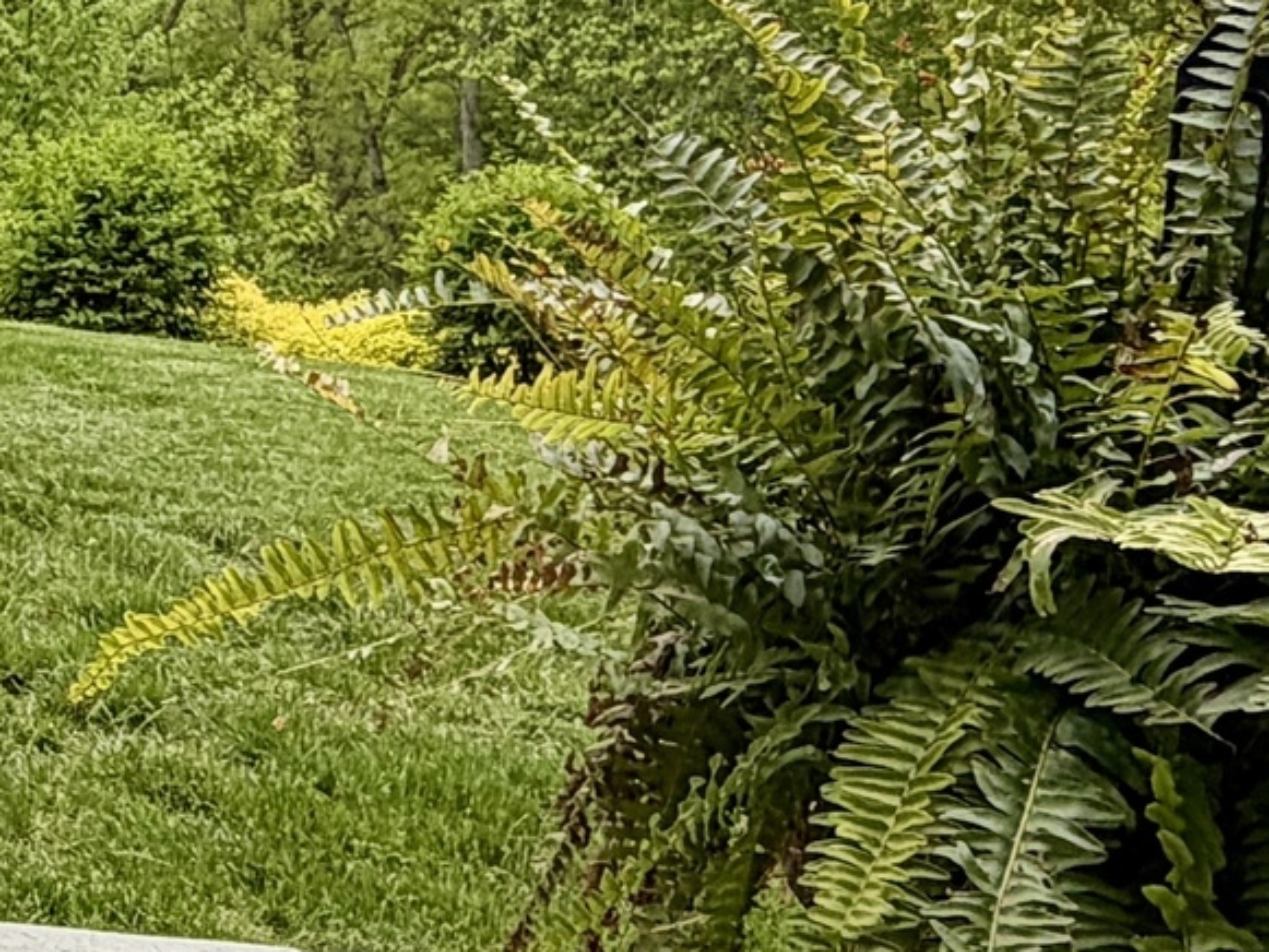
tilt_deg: +0.1
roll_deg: -0.5
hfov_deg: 24.4
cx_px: -168
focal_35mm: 74
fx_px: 2713
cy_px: 4
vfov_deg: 19.3
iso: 40
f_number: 2.2
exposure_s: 1/502
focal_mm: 2.22
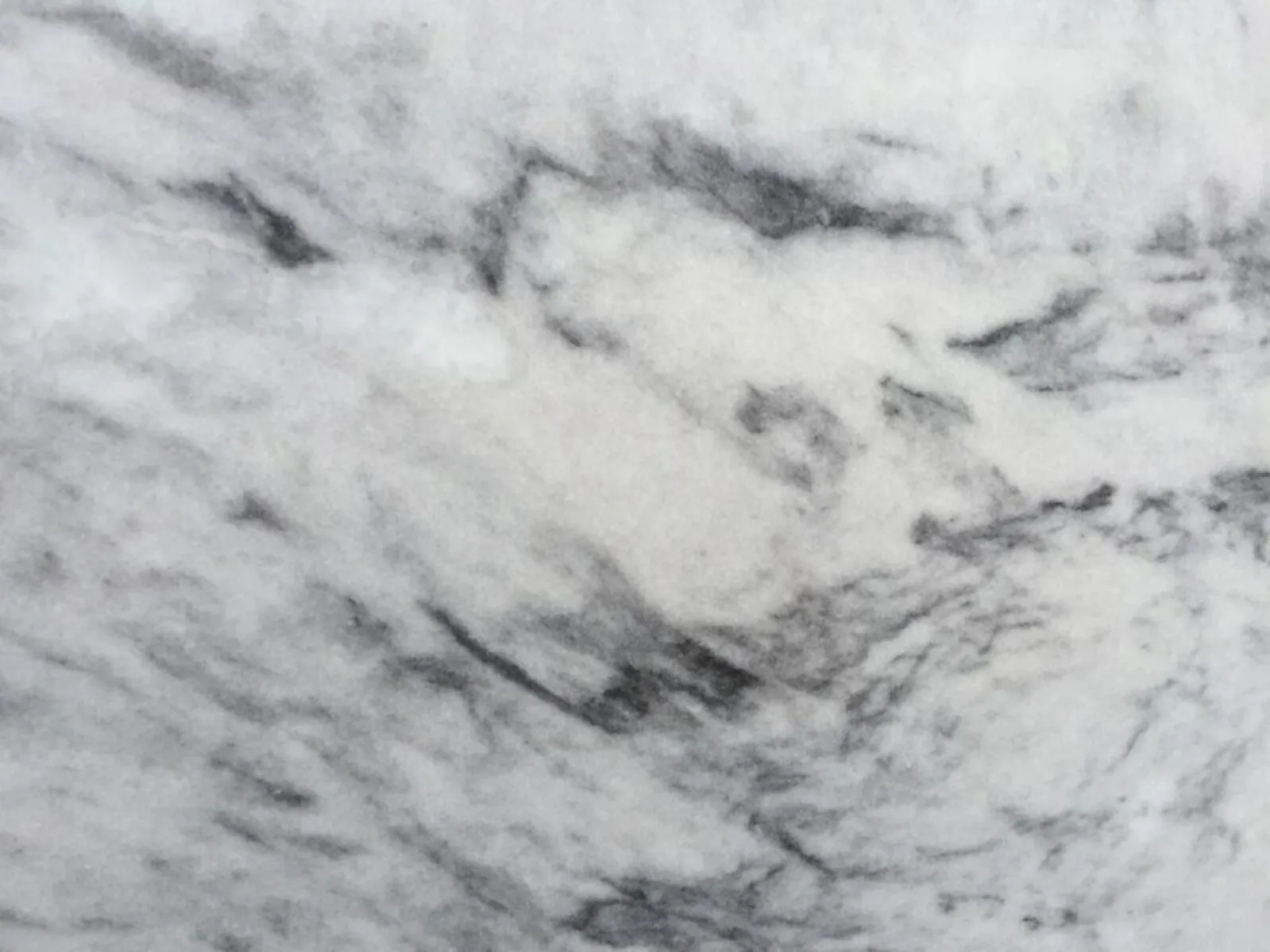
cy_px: 476
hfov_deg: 61.6
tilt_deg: -13.6
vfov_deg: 48.2
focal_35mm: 29
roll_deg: -1.6
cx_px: 635
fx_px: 1064
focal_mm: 4.15
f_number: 2.2
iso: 32
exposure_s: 1/599
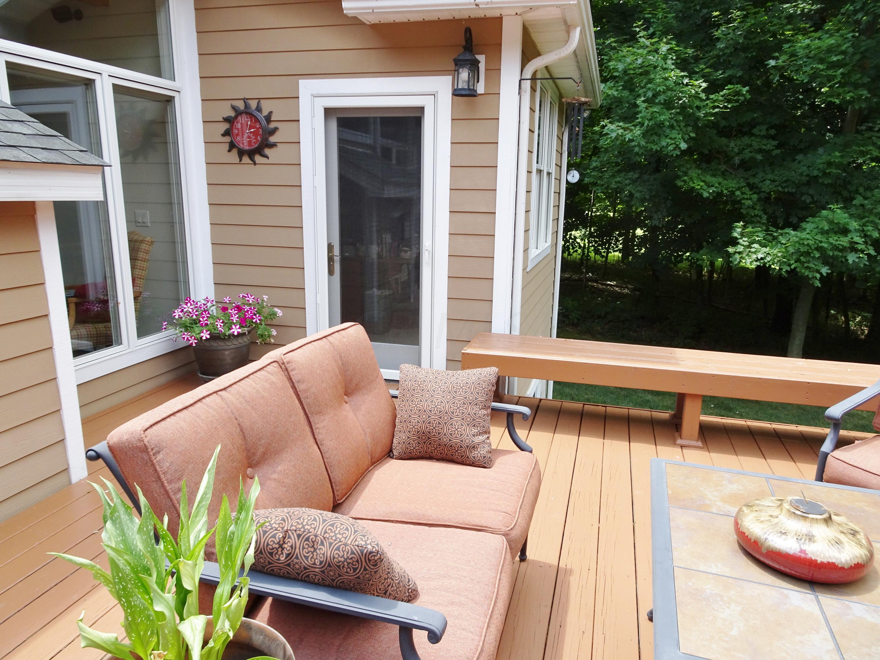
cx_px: 440
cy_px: 330
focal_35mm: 24
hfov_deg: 71.6
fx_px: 610
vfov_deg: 56.8
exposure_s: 1/160
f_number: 3.5
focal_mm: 4.1
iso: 80
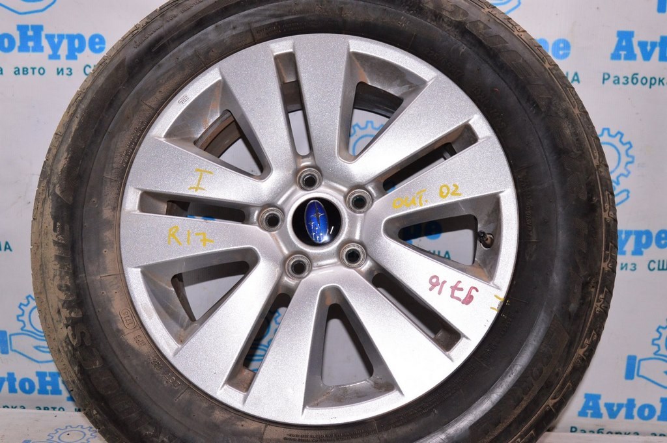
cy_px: 222
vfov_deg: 31.8
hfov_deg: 46.4
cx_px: 334
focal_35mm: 42
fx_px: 778
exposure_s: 1/160
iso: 1600
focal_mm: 28
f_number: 8
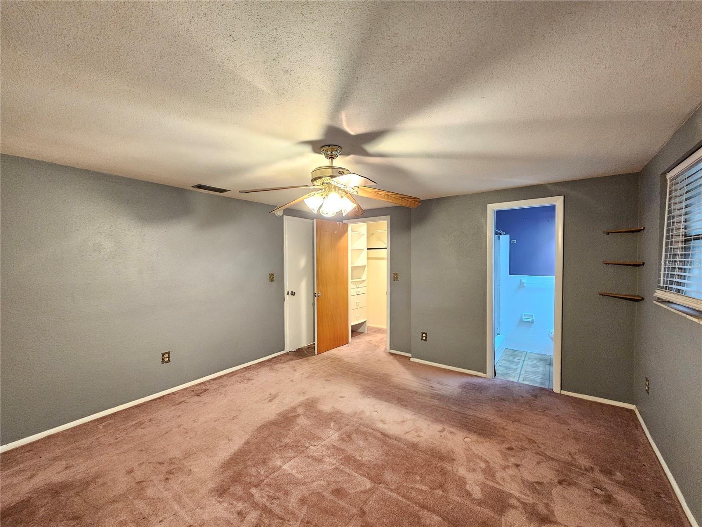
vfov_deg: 89.9
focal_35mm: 13
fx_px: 264
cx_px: 351
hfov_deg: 106.2
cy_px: 264
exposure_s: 1/30
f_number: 2.2
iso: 640
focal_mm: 2.2
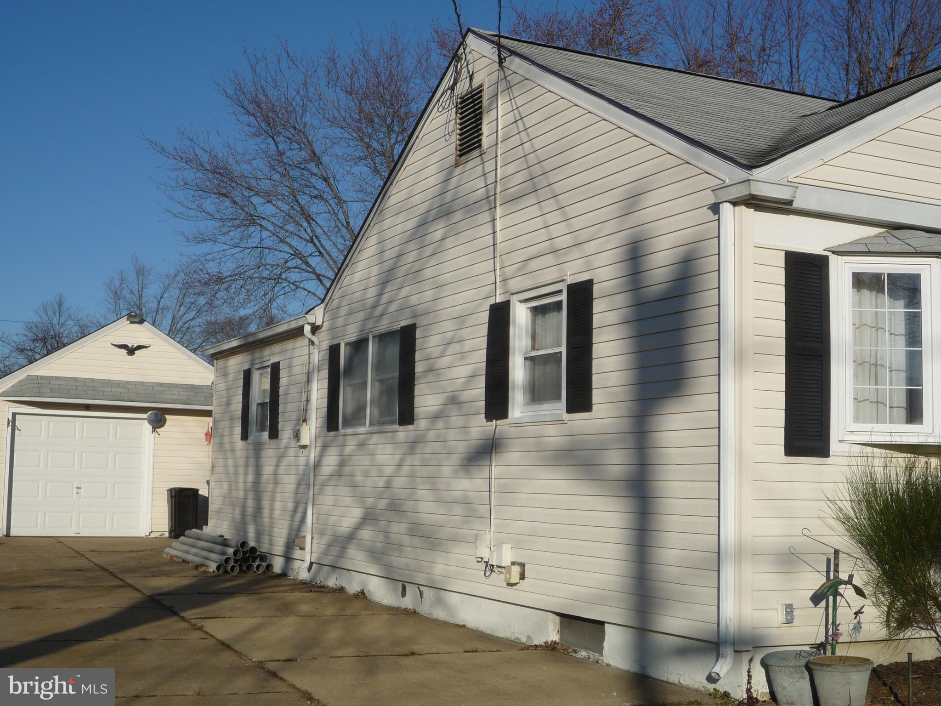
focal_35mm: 50
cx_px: 470
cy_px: 353
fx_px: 1359
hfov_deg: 38.2
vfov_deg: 29.1
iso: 100
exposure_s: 1/800
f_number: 5.6
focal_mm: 8.8
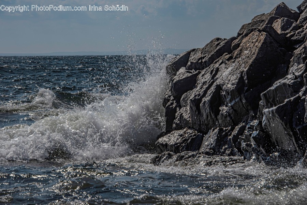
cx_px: 154
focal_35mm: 145
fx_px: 1237
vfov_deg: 9.5
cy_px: 102
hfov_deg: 14.1
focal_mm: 145
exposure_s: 1/400
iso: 100
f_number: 13
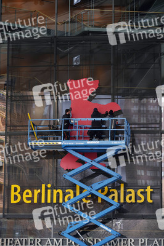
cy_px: 123
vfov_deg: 18.0
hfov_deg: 12.0
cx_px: 82
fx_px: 780
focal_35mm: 114
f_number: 5.6
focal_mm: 114
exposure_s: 1/100
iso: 640
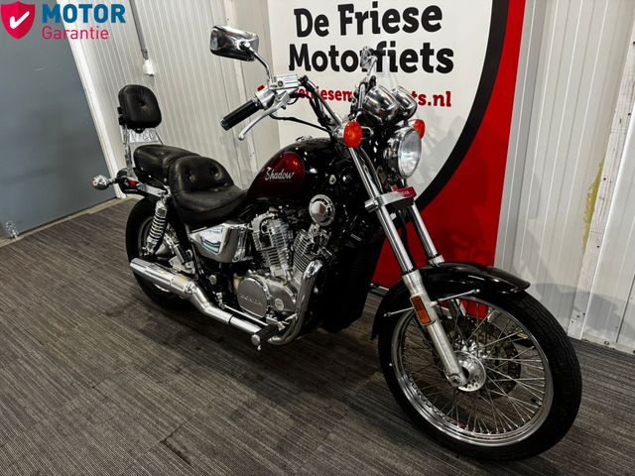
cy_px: 238
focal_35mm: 24
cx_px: 318
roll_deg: +5.5
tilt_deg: -27.1
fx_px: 440
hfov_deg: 71.6
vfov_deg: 56.8
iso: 320
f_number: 1.78
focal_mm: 6.76
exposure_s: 1/50
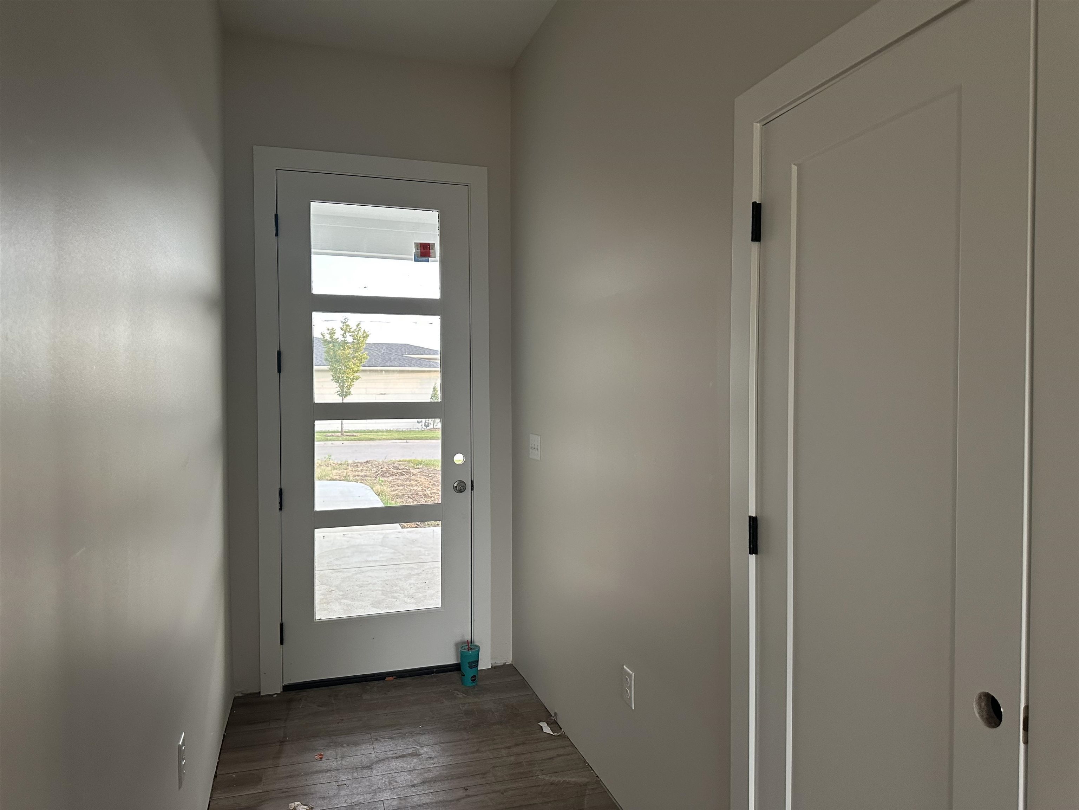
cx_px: 540
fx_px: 748
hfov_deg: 71.6
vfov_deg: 56.8
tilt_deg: -2.0
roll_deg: +0.0
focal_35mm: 24
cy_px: 405
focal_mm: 6.86
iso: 320
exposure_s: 1/60
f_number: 1.78
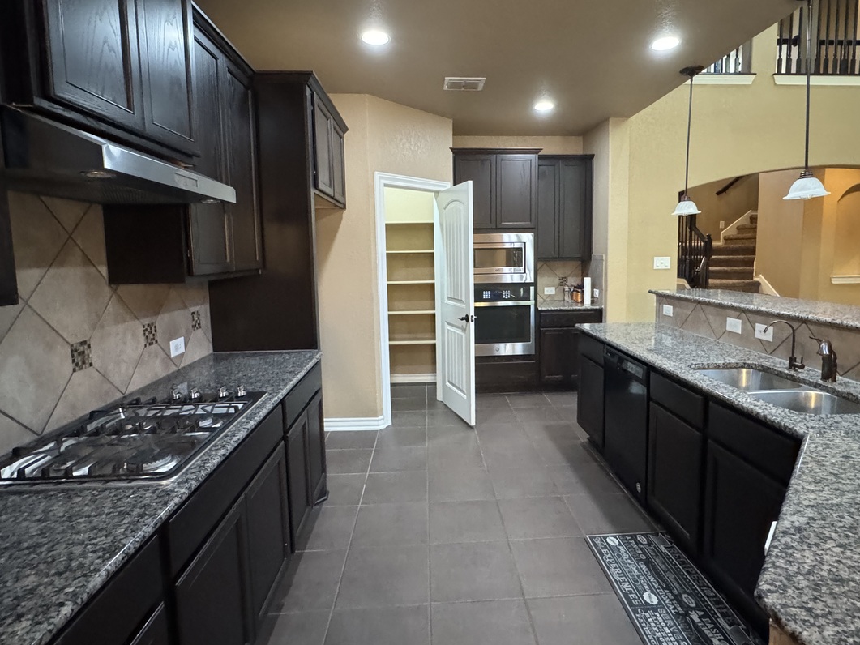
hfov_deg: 84.6
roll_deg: +1.0
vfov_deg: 68.6
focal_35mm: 19
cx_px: 454
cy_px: 295
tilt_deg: -5.6
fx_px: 472
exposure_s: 1/60
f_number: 2.2
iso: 1000
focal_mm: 2.22
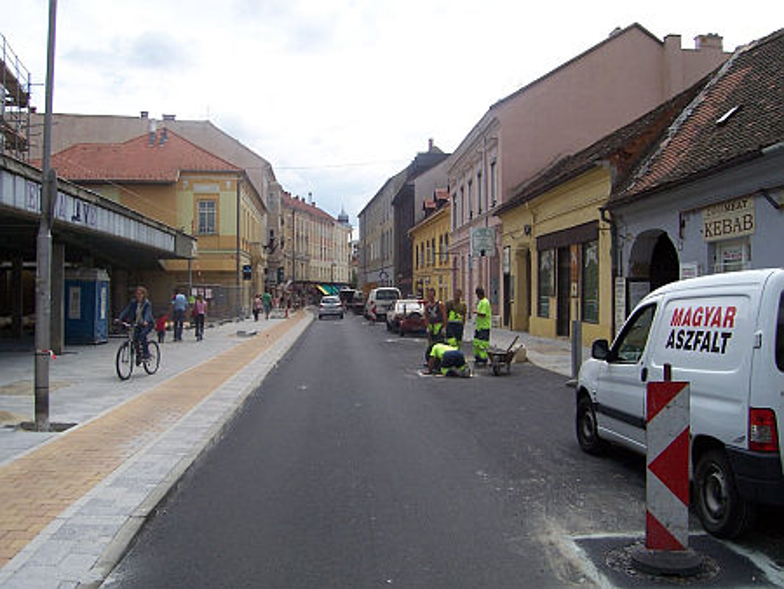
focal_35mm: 34
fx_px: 770
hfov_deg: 53.9
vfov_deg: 41.8
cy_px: 294
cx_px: 392
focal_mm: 5.6
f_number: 5.6
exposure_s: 1/500
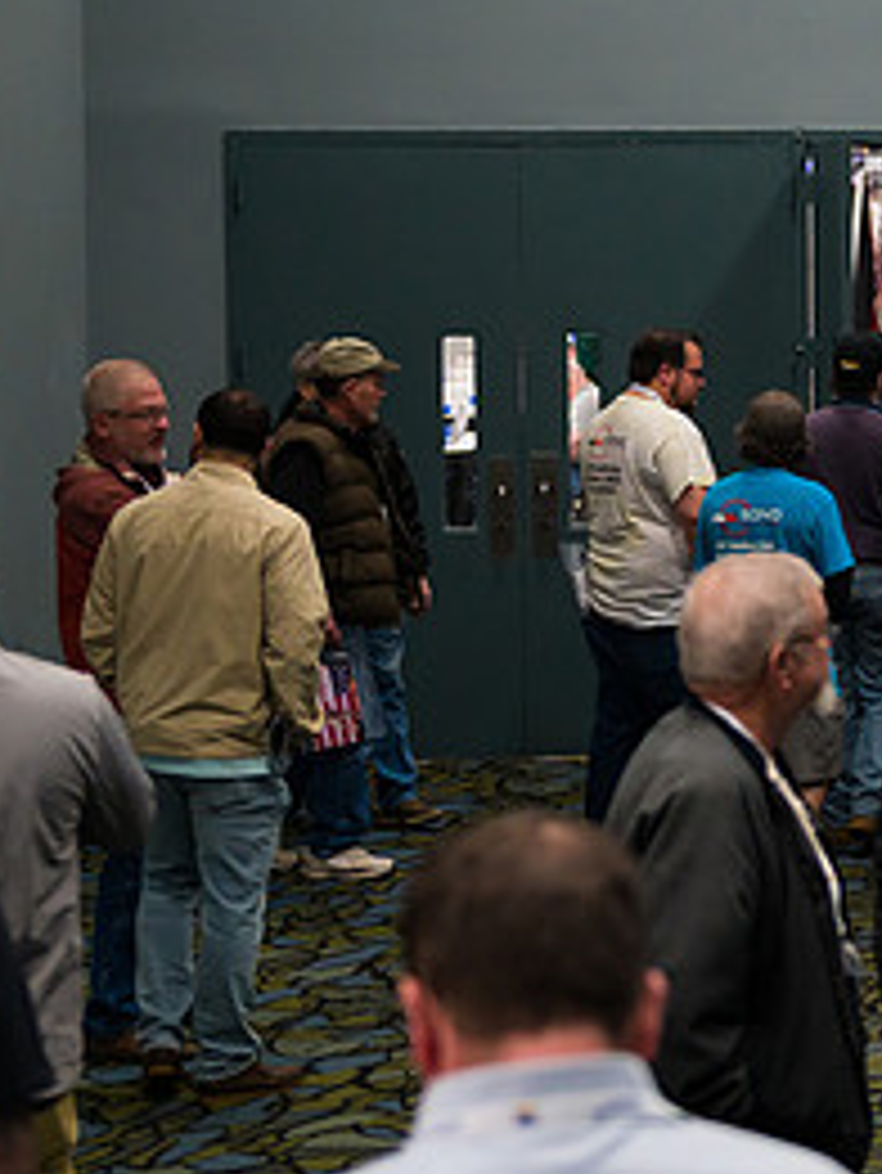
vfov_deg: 17.7
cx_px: 1166
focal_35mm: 111
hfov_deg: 12.9
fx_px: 3768
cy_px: 418
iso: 3200
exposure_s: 1/200
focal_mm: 52
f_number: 3.2
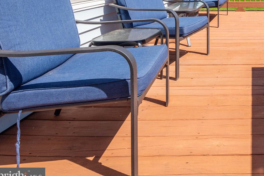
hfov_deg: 58.8
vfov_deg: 44.6
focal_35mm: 27
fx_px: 198
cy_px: 26
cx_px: 231
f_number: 10
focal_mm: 10
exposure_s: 1/400
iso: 250
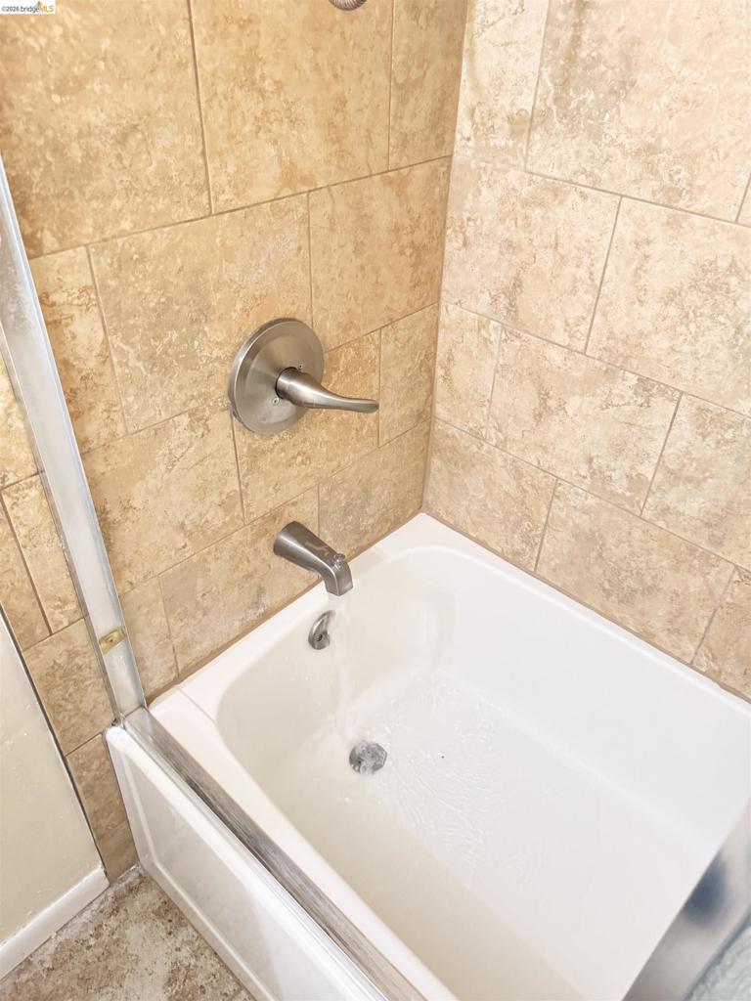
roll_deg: -1.6
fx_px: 694
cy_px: 500
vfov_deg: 71.6
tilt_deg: -37.0
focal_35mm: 24
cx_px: 376
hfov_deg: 56.8
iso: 800
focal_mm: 6.76
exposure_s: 1/60
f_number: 1.78
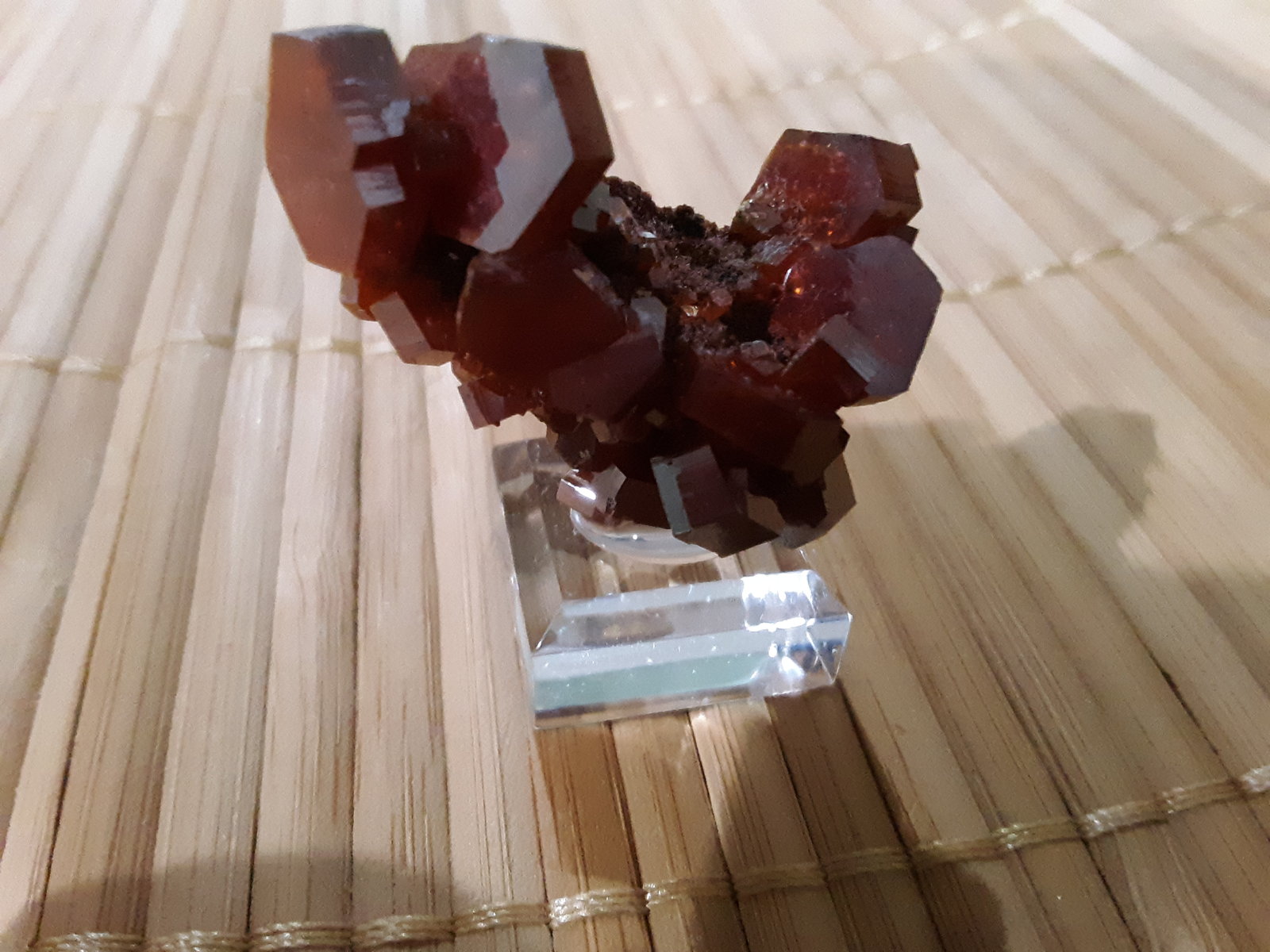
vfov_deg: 49.7
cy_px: 476
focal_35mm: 28
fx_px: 1027
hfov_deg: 63.4
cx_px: 635
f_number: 1.9
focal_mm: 2.91
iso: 500
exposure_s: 1/20
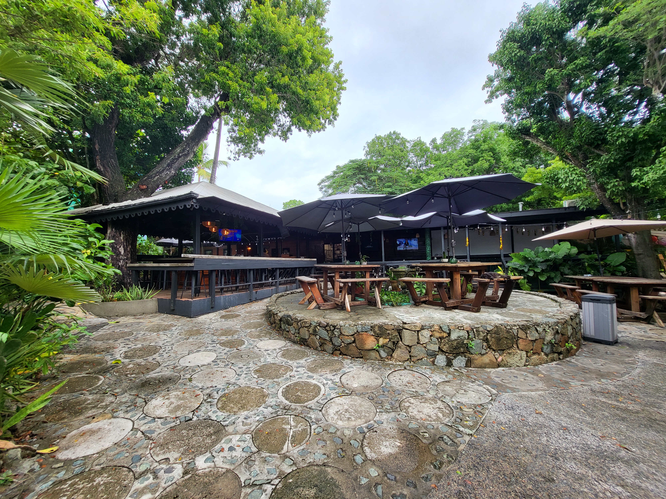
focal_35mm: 13
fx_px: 250
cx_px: 333
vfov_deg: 89.9
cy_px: 250
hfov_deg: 106.2
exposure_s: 1/204
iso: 32
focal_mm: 1.74
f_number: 2.2
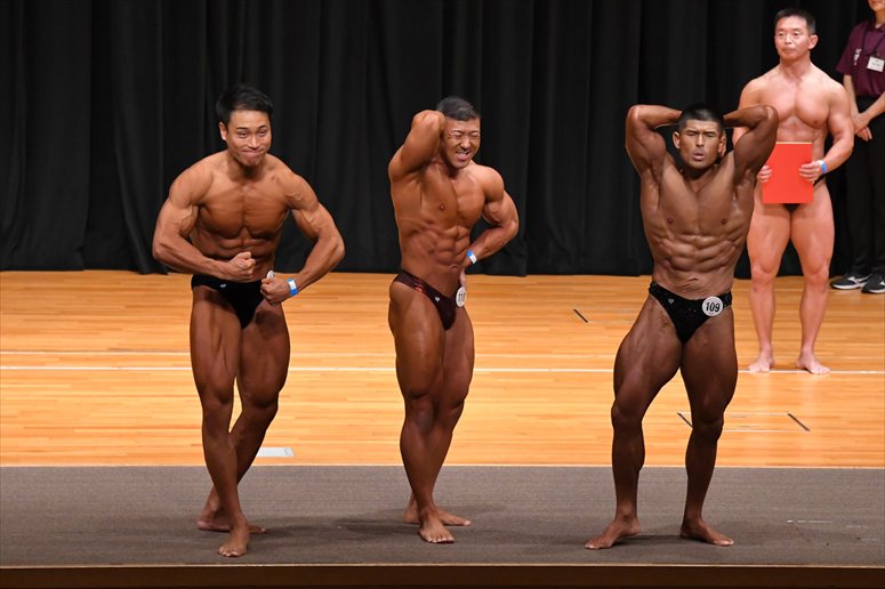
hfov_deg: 10.2
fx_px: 4963
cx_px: 442
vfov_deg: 6.8
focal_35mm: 202
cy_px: 294
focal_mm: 135
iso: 5000
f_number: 5.6
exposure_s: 1/400
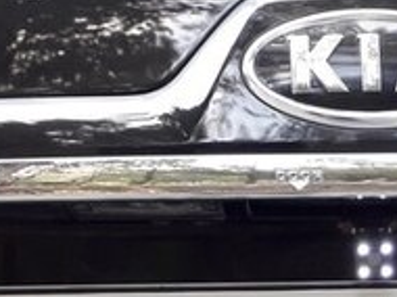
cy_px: 394
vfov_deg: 14.9
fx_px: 1077
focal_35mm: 94
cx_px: 378
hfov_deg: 20.4
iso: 80
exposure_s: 1/100
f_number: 1.9
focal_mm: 3.6
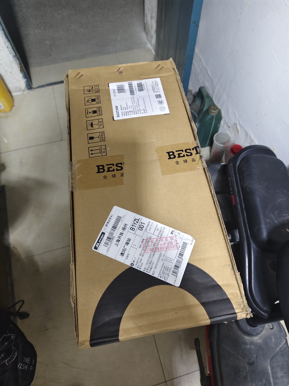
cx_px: 144
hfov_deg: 58.9
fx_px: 256
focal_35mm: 23
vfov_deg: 73.9
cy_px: 193
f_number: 1.88
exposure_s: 1/50
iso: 1443
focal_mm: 5.56
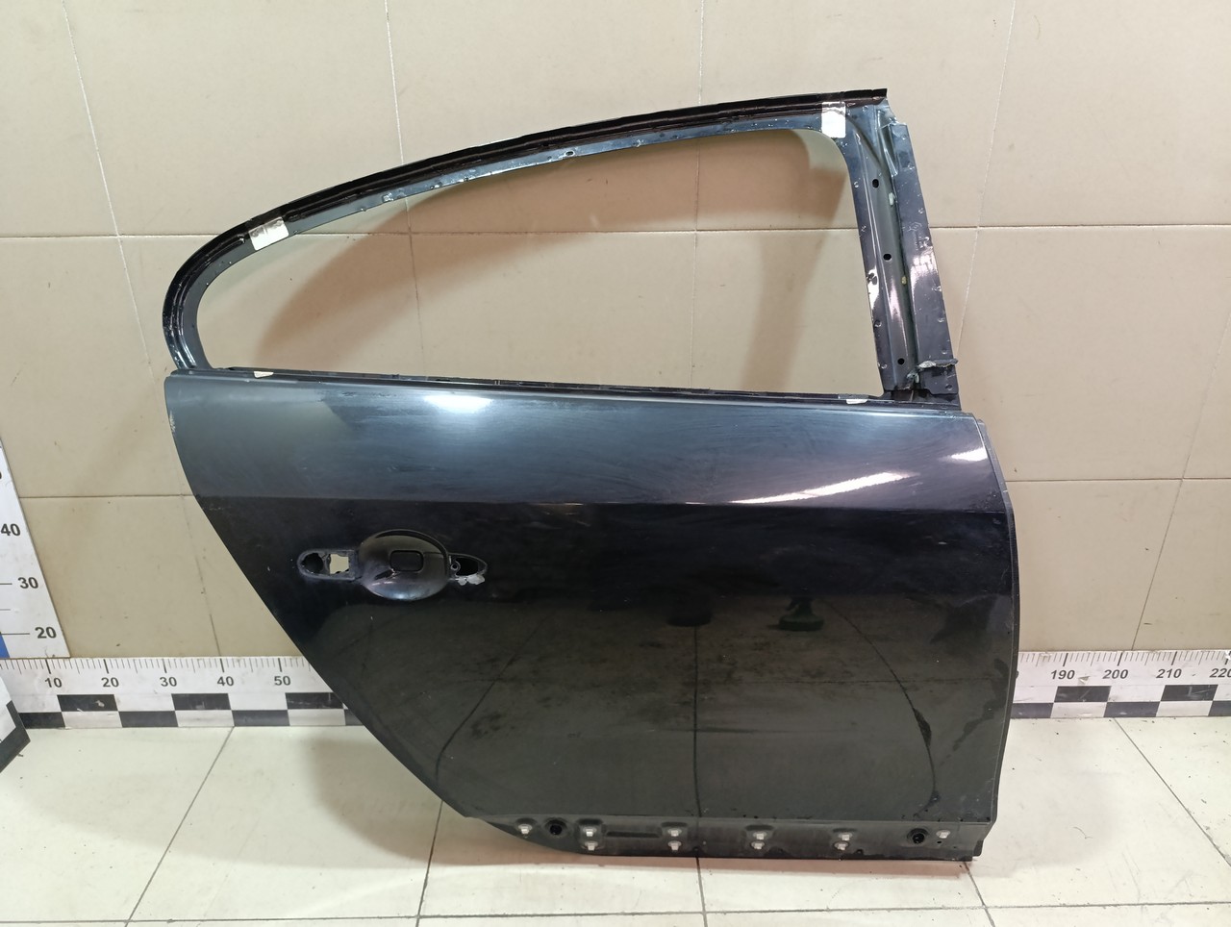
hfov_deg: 73.8
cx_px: 616
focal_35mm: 23
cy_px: 464
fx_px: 819
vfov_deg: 59.0
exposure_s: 1/100
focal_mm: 6.14
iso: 1000
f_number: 1.6
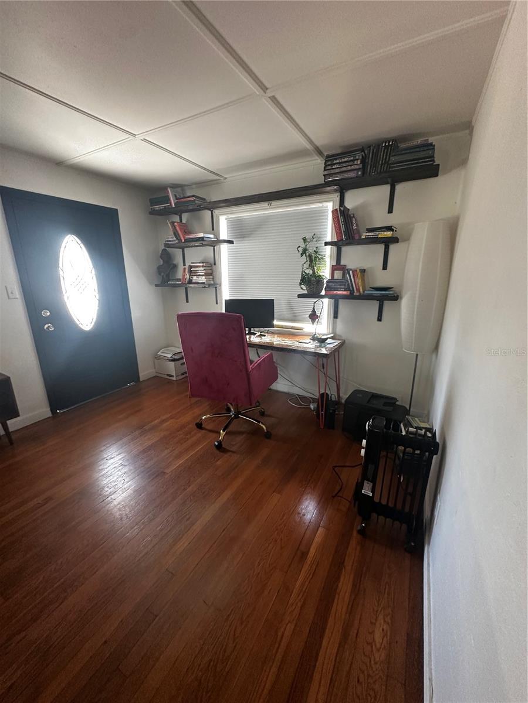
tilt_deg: -16.0
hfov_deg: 85.7
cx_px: 264
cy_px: 352
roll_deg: -0.1
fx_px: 285
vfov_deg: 102.1
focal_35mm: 14
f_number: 2.2
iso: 320
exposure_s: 1/64
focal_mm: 2.22
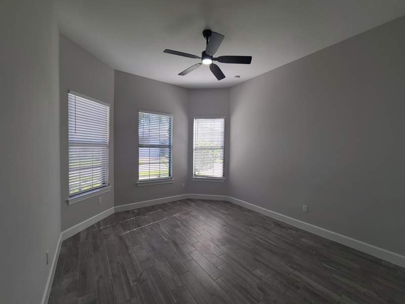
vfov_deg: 89.9
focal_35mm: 13
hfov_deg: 106.2
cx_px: 202
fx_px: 152
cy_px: 152
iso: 64
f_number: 2.2
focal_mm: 2.2
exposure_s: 1/120
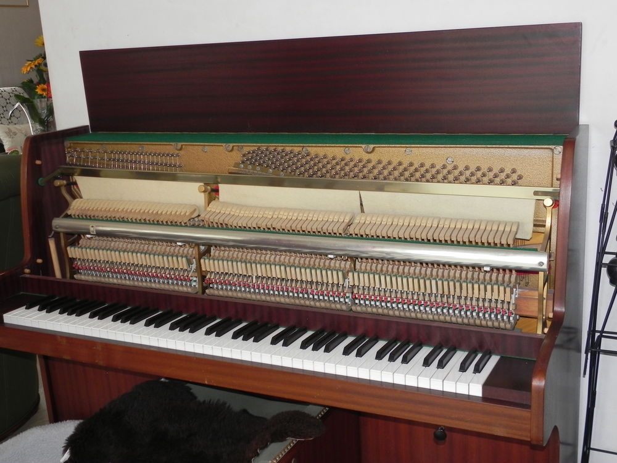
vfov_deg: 35.1
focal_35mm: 41
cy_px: 232
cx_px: 308
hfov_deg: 45.8
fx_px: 731
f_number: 3.2
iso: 200
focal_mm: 7.3
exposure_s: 1/30
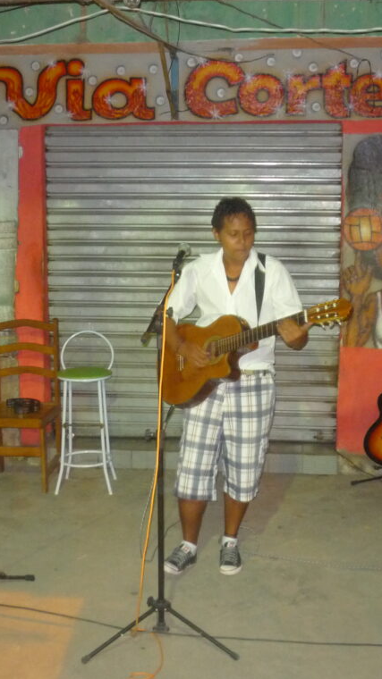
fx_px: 847
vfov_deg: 43.7
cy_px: 340
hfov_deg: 25.3
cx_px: 240
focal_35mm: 47
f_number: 3.3
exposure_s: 1/8
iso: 400
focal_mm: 5.2
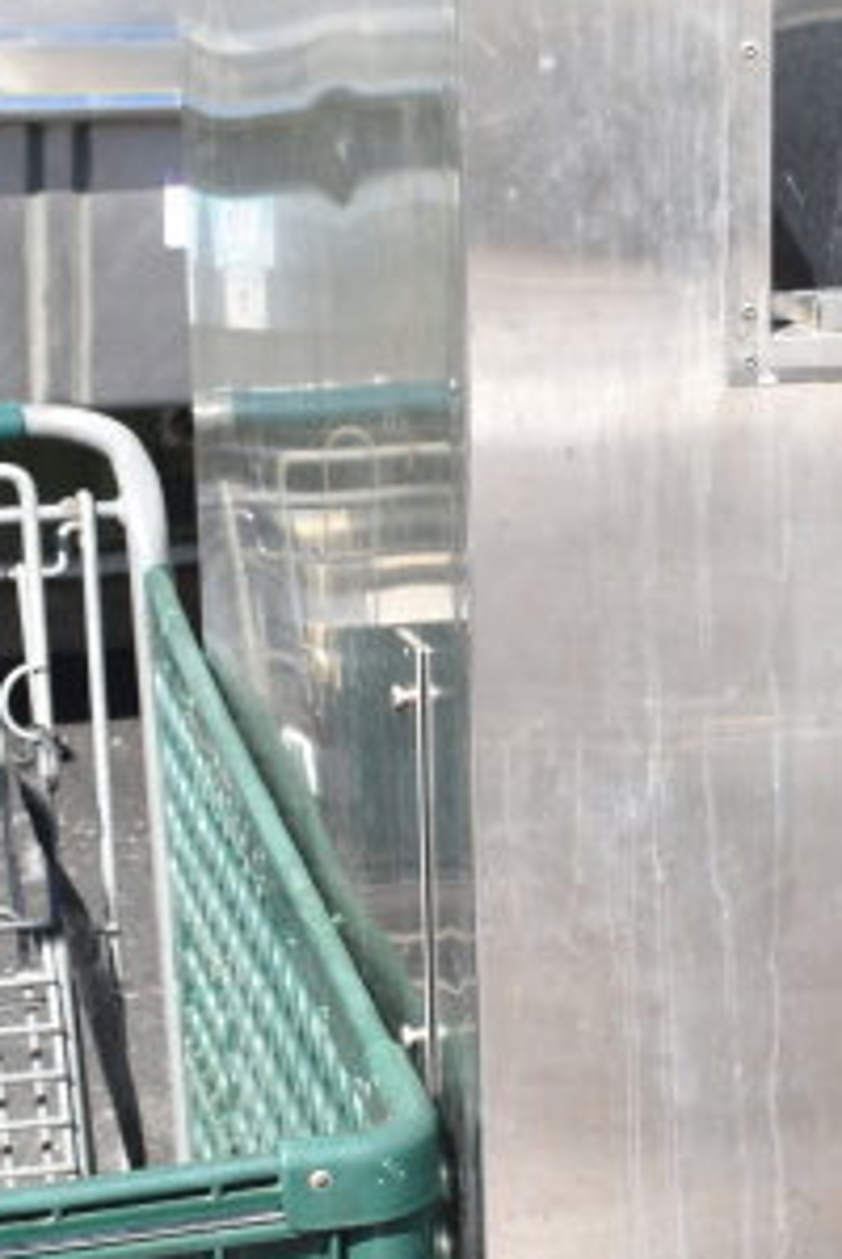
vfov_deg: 18.5
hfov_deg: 12.1
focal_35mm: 110
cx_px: 1154
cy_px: 857
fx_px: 3850
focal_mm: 24
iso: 200
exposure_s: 1/200
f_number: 7.1
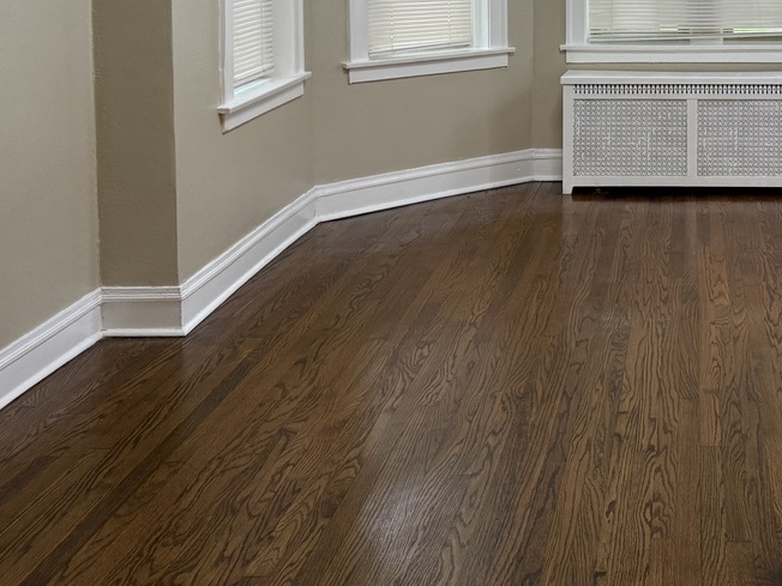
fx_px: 1197
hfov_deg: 34.2
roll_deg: -0.1
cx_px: 700
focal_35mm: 53
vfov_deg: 25.7
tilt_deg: -2.0
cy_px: -36
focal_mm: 6.76
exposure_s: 1/60
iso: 160
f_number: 1.78
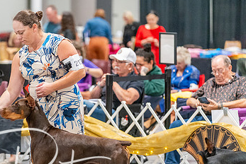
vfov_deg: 5.8
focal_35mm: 239
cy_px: 104
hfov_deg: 8.6
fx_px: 1634
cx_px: 66
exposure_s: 1/250
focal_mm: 143
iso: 6400
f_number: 2.8
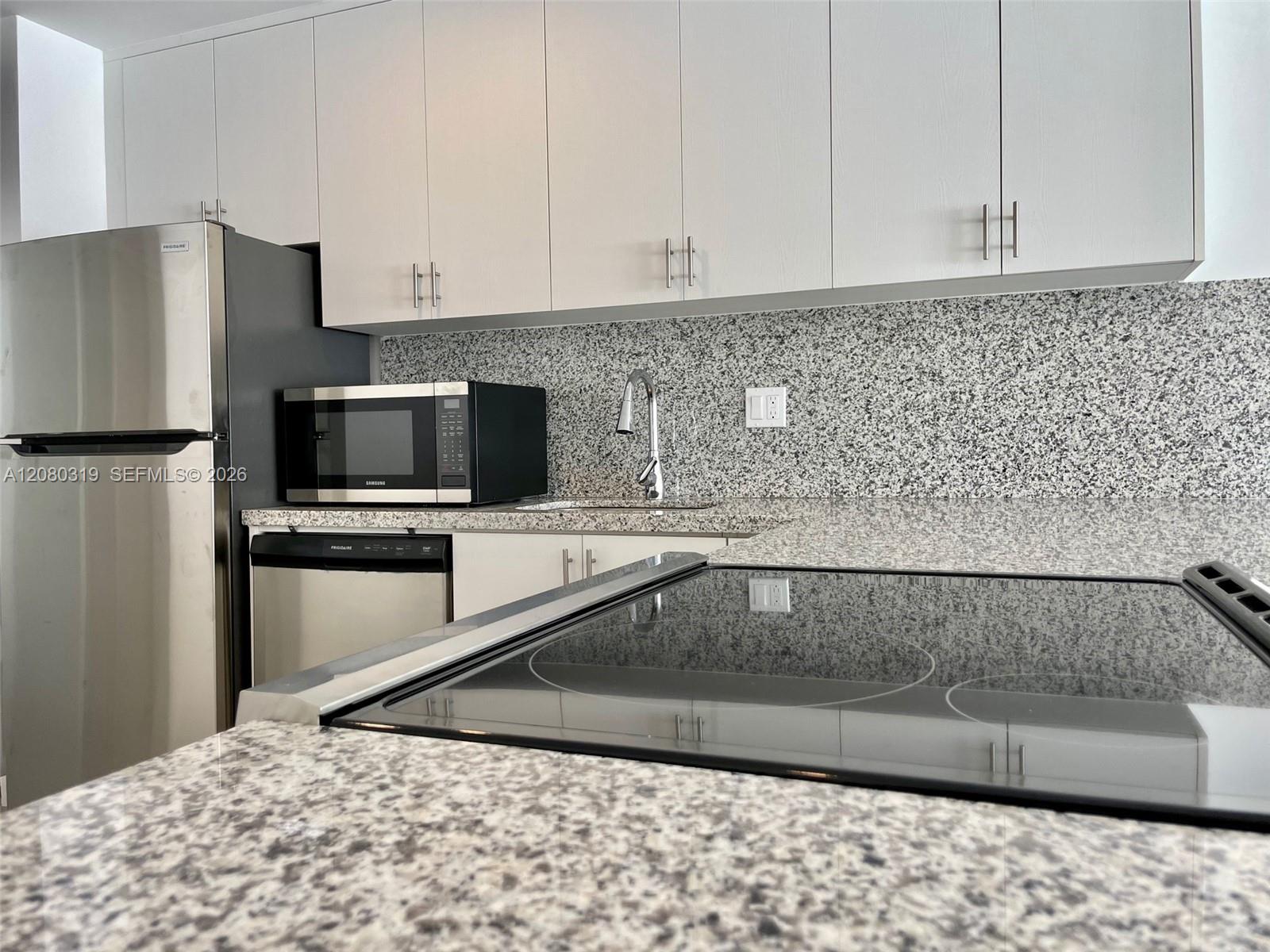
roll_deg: +1.3
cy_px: 476
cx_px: 635
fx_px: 954
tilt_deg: -0.8
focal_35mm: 26
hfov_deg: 67.3
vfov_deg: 53.1
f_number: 1.6
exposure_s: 1/120
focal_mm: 4.2
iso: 80
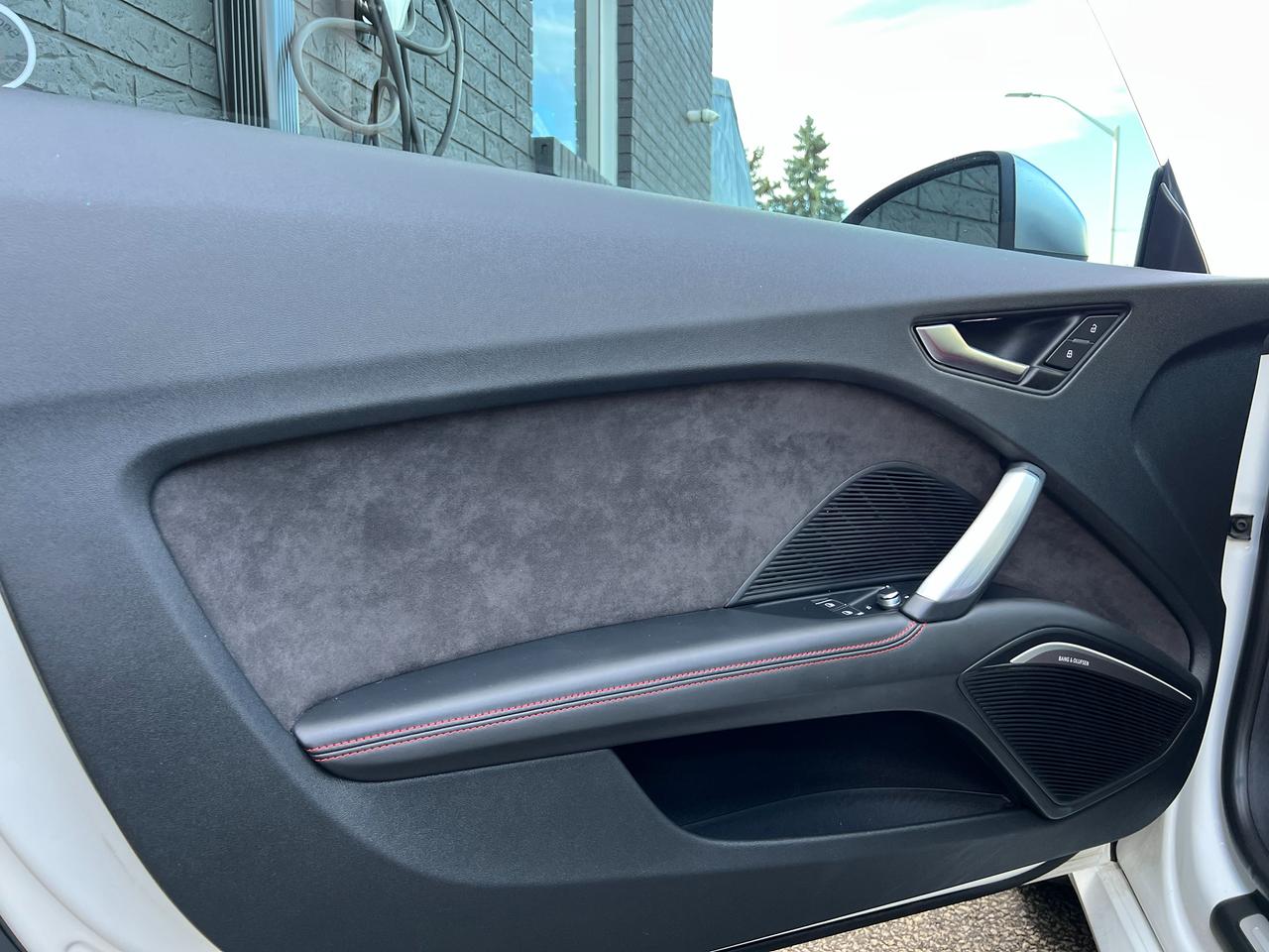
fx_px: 953
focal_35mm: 26
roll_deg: +0.0
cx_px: 634
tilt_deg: -5.4
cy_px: 476
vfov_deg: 53.1
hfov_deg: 67.3
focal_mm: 5.7
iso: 125
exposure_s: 1/121
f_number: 1.5
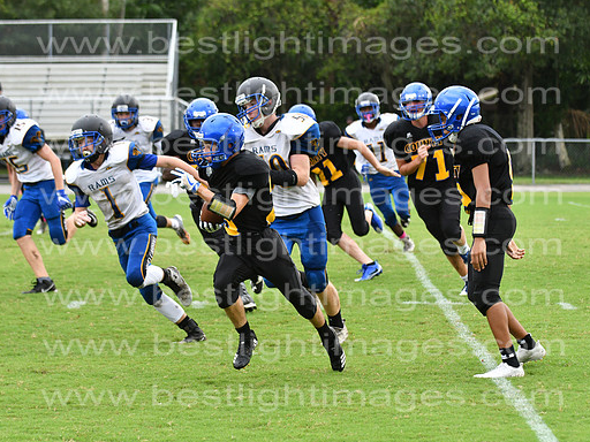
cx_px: 303
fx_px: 3903
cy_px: 222
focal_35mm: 229
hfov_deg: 8.6
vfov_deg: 6.5
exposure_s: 1/1250
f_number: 3.5
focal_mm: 140
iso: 800
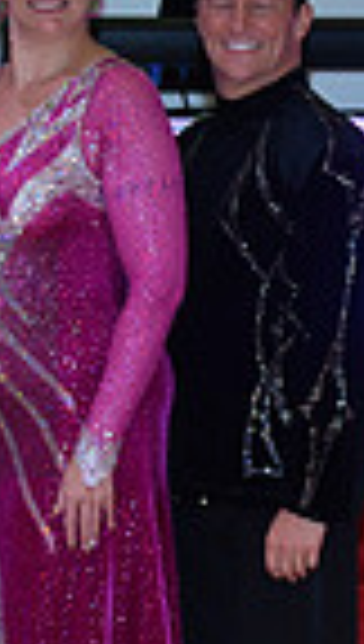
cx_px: -431
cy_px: 358
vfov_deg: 6.5
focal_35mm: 330
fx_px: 5633
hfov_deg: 3.7
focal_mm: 78
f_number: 5
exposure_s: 1/200
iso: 1600
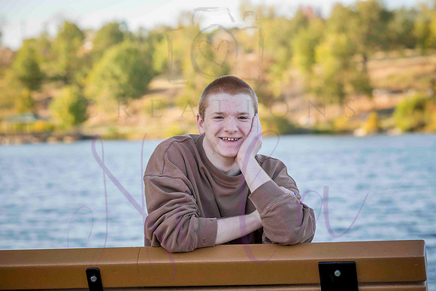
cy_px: 146
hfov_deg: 17.1
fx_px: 1454
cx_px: 218
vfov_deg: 11.4
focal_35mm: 120
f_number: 5.6
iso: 400
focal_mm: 120
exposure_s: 1/640
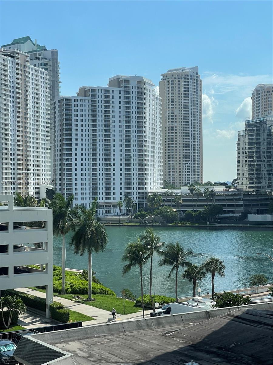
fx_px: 673
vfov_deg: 30.3
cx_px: 136
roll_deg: -0.1
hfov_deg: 22.9
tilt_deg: +0.9
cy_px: 182
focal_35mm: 64
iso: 20
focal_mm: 7.5
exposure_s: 1/889
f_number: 2.2
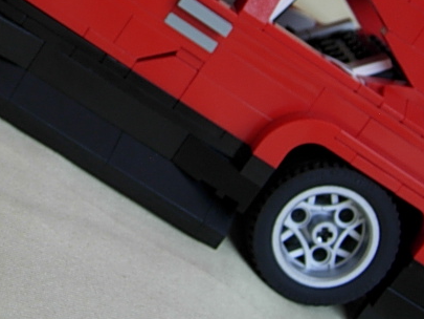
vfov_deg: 16.1
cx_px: 81
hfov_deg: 21.3
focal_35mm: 91
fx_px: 1115
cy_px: 45
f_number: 2.7
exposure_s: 1/26.1
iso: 50
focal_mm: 7.5
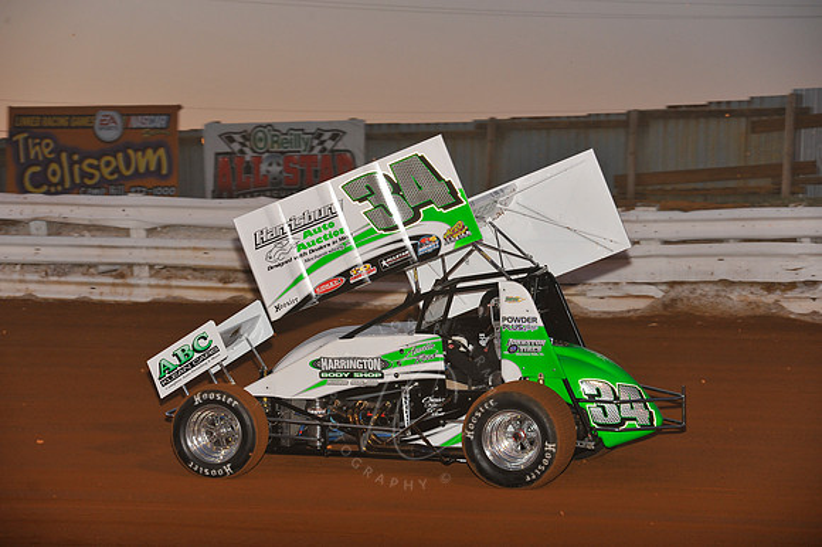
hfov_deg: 14.2
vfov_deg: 9.5
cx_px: 411
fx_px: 3309
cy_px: 274
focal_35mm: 145
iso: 800
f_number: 7.1
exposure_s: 1/320
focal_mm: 145
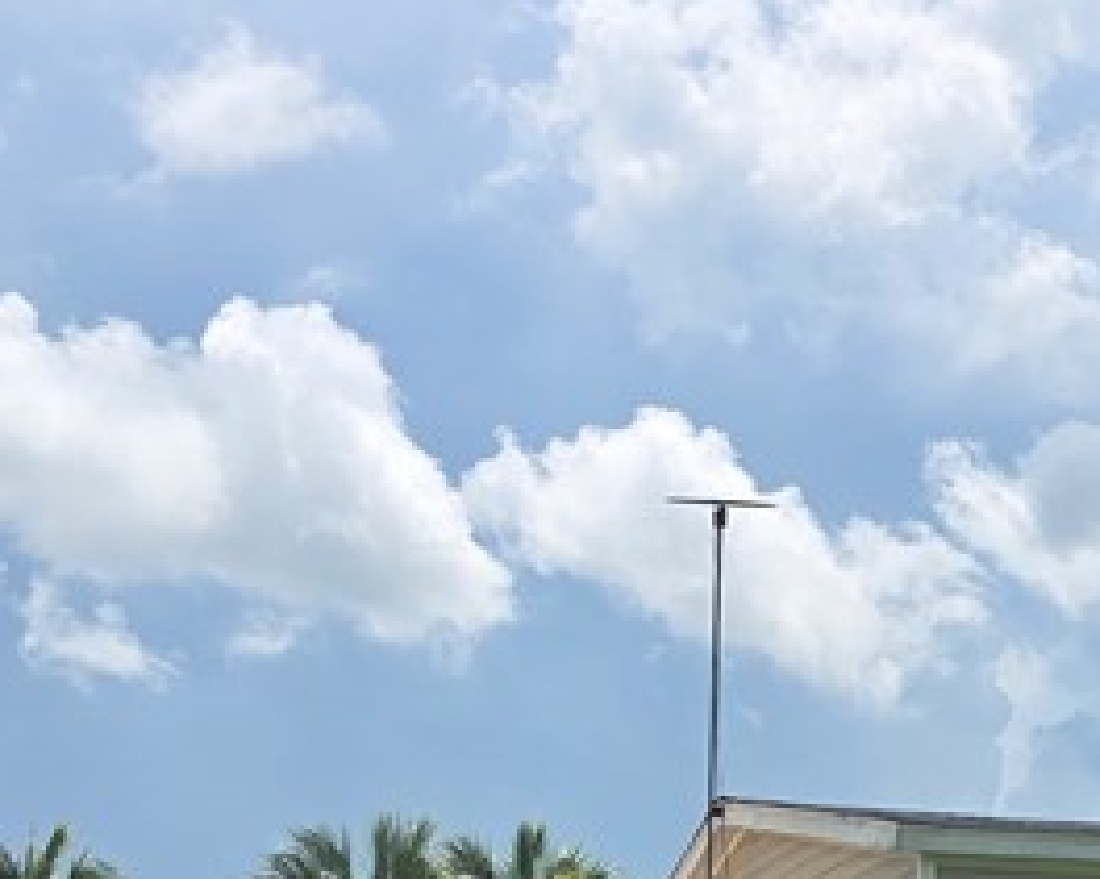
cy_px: 1321
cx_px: 975
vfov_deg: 16.1
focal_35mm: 87
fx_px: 2831
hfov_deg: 21.5
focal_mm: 6.3
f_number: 1.7
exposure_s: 1/1105
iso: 12
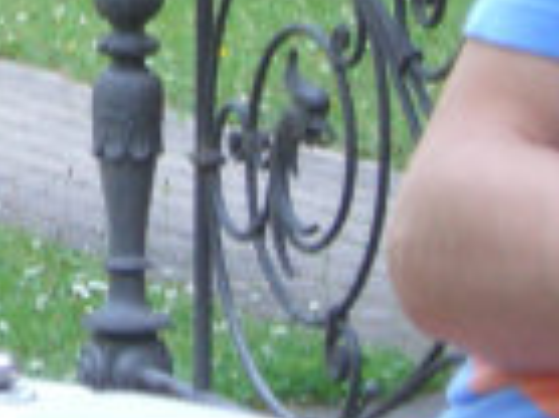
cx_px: -16
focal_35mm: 364
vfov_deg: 4.0
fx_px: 5873
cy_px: -362
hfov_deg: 5.4
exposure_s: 1/100
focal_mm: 12.8
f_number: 4.1
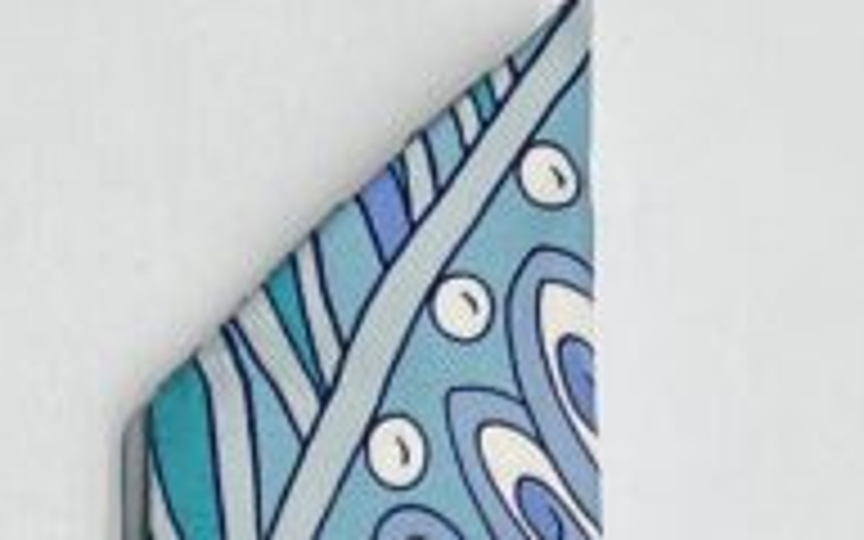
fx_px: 3461
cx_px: 315
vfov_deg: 6.9
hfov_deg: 14.2
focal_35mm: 147
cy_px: 2124
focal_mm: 5.7
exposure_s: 1/254
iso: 40
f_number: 1.5
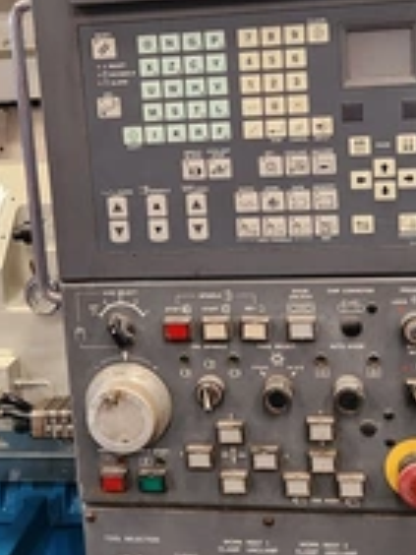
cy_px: 148
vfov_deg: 38.1
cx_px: 204
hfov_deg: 29.7
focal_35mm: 49
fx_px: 785
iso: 400
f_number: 1.8
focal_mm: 5.4
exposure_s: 1/120
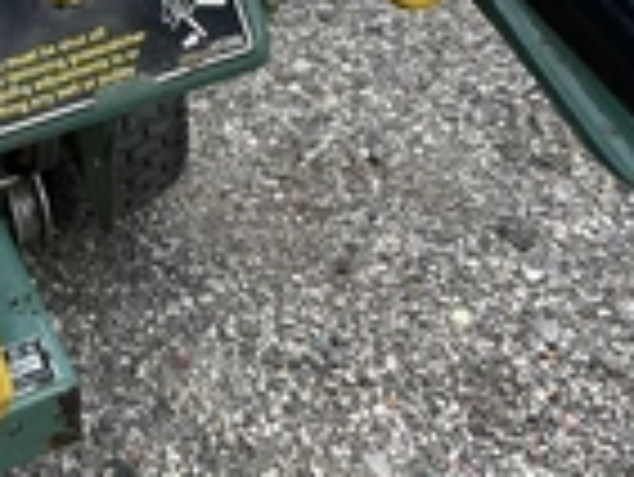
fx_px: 1503
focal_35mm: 82
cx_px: 99
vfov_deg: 17.3
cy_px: -63
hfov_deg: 23.4
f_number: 1.8
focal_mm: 3
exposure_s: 1/540
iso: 25
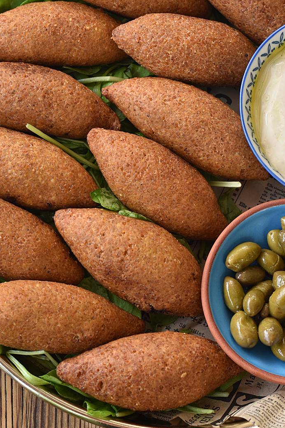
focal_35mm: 108
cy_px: 163
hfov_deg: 12.7
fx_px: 1283
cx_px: 147
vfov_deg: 18.9
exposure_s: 1/125
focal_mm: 50
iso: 200
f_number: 4.5
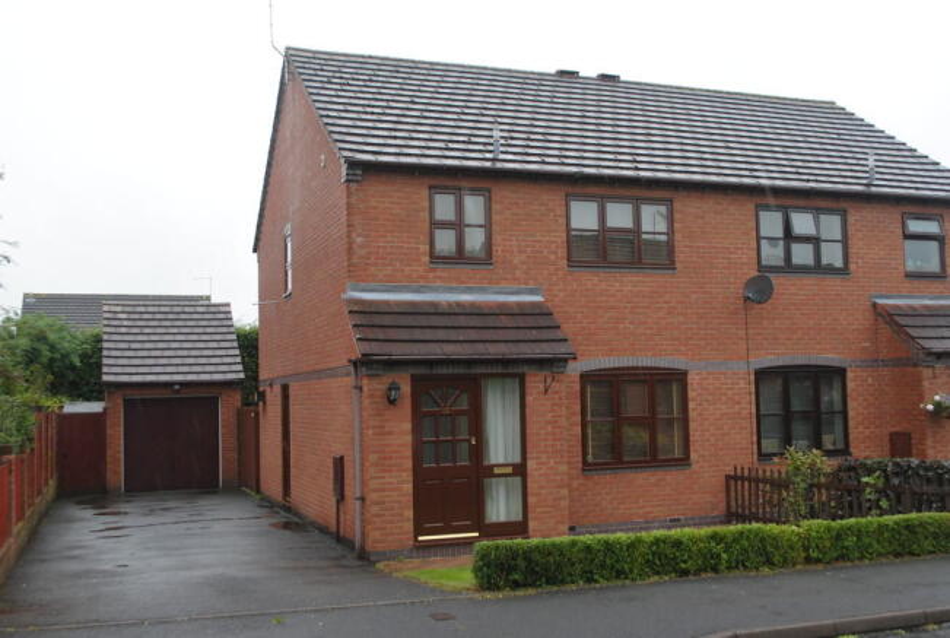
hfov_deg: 53.0
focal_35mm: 36
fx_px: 952
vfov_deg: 37.0
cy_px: 319
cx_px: 475
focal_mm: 24
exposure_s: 1/200
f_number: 5
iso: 100
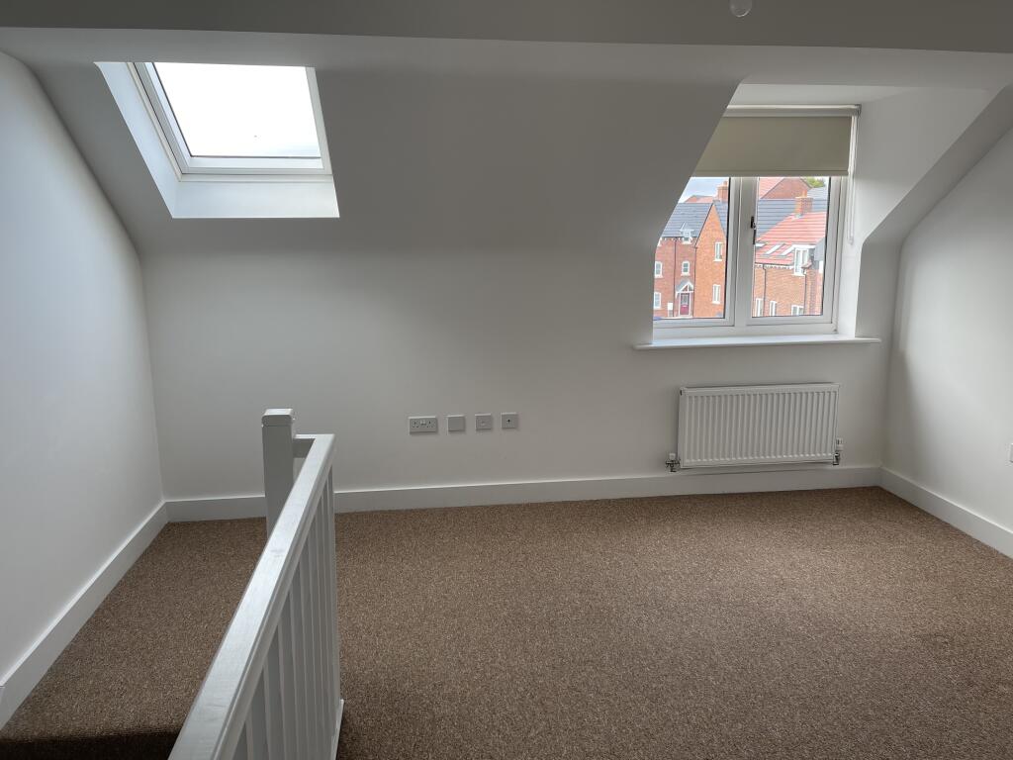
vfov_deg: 53.1
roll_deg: +0.8
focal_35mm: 26
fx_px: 761
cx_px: 506
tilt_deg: -10.7
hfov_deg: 67.3
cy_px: 380
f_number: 1.6
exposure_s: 1/121
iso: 50
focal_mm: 5.1
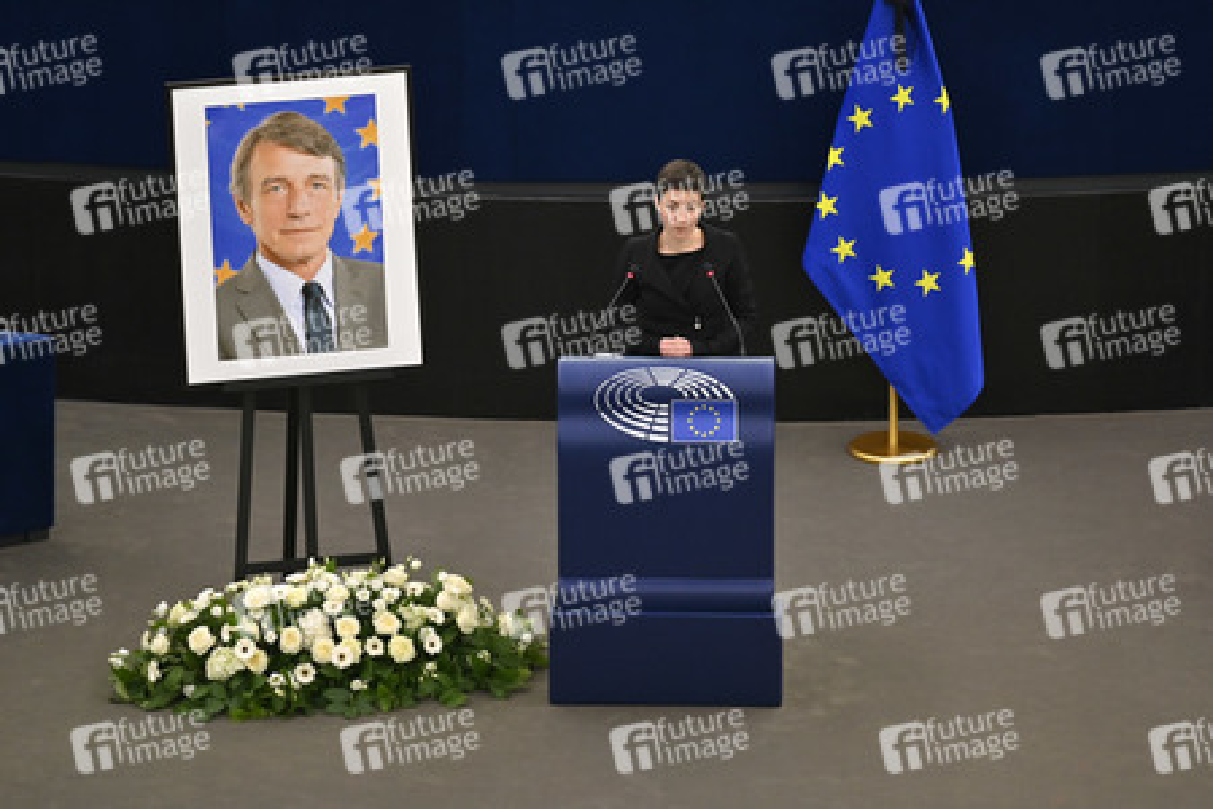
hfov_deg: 10.3
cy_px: 404
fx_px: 6738
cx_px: 606
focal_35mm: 200
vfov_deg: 6.9
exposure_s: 1/400
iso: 800
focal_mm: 200
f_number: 2.8
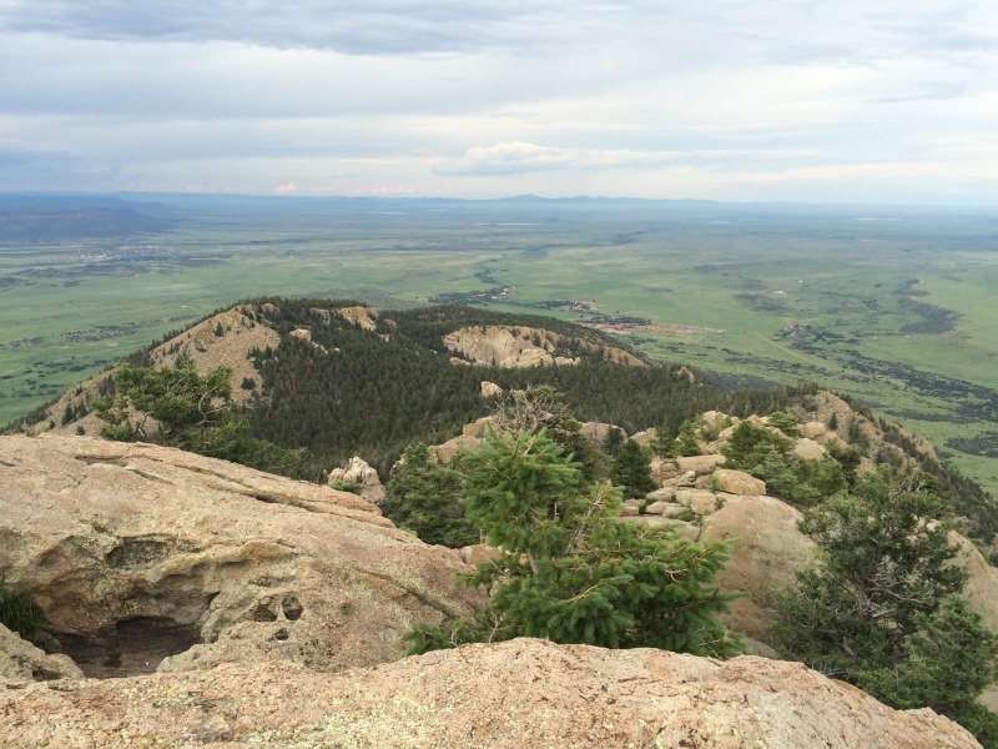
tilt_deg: -15.7
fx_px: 836
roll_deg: -0.6
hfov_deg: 61.7
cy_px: 374
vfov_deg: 48.2
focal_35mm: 29
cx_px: 499
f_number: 2.2
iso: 32
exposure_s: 1/394
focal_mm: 4.15
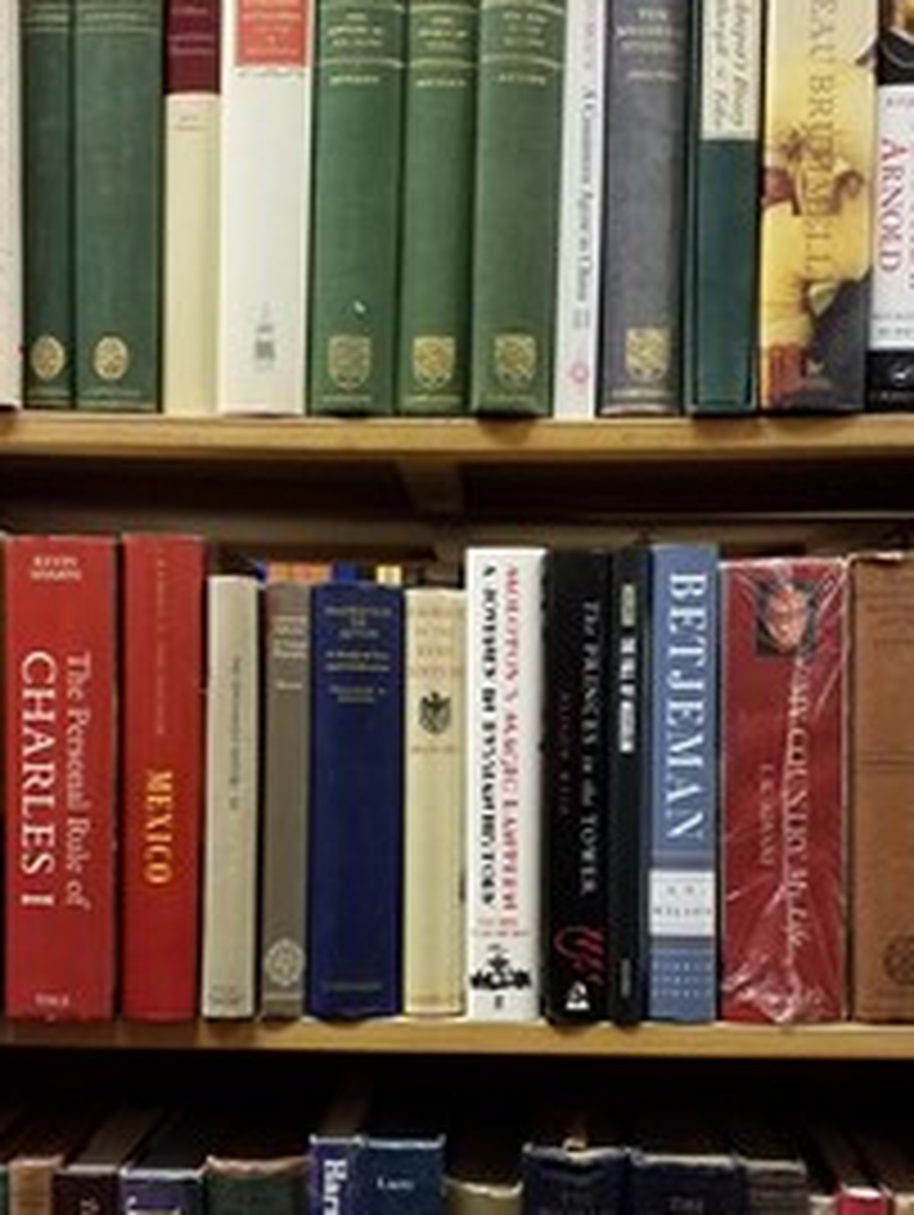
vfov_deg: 46.3
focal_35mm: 40
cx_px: 437
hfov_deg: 36.0
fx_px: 1406
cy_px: 770
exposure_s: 1/25
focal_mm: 3.6
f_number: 1.9
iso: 320
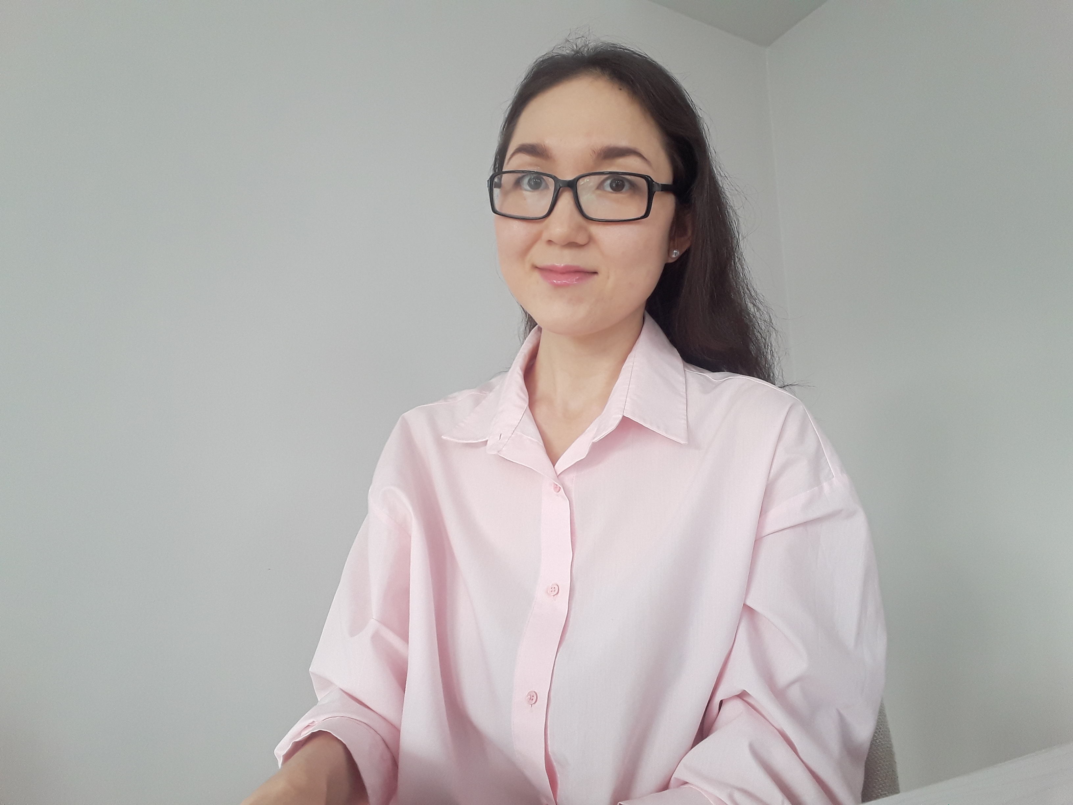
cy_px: 402
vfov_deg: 56.8
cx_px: 536
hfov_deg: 71.6
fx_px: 744
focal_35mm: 24
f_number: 1.9
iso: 64
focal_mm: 2.53
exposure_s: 1/50
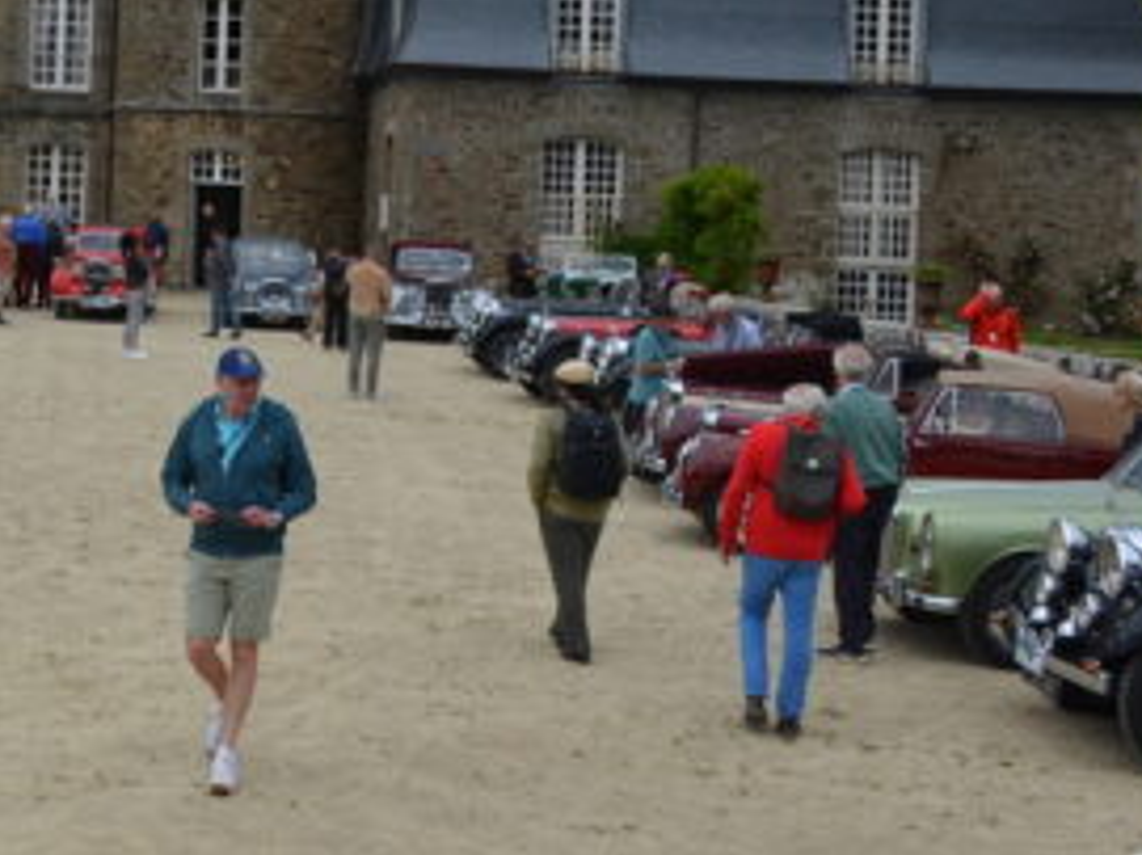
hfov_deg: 26.8
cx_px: -88
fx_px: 2209
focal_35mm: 67
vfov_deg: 21.5
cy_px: 122
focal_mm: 18
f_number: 8
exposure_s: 1/250
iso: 100
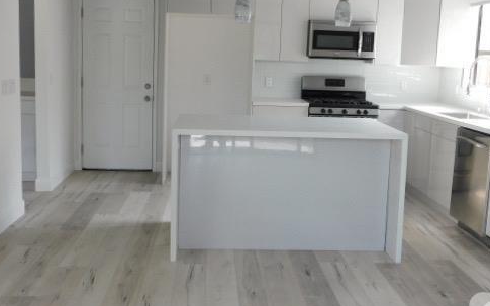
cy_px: 125
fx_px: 561
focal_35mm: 42
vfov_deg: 30.5
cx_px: 252
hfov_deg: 47.2
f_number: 3.2
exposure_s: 1/60
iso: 125
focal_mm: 5.3
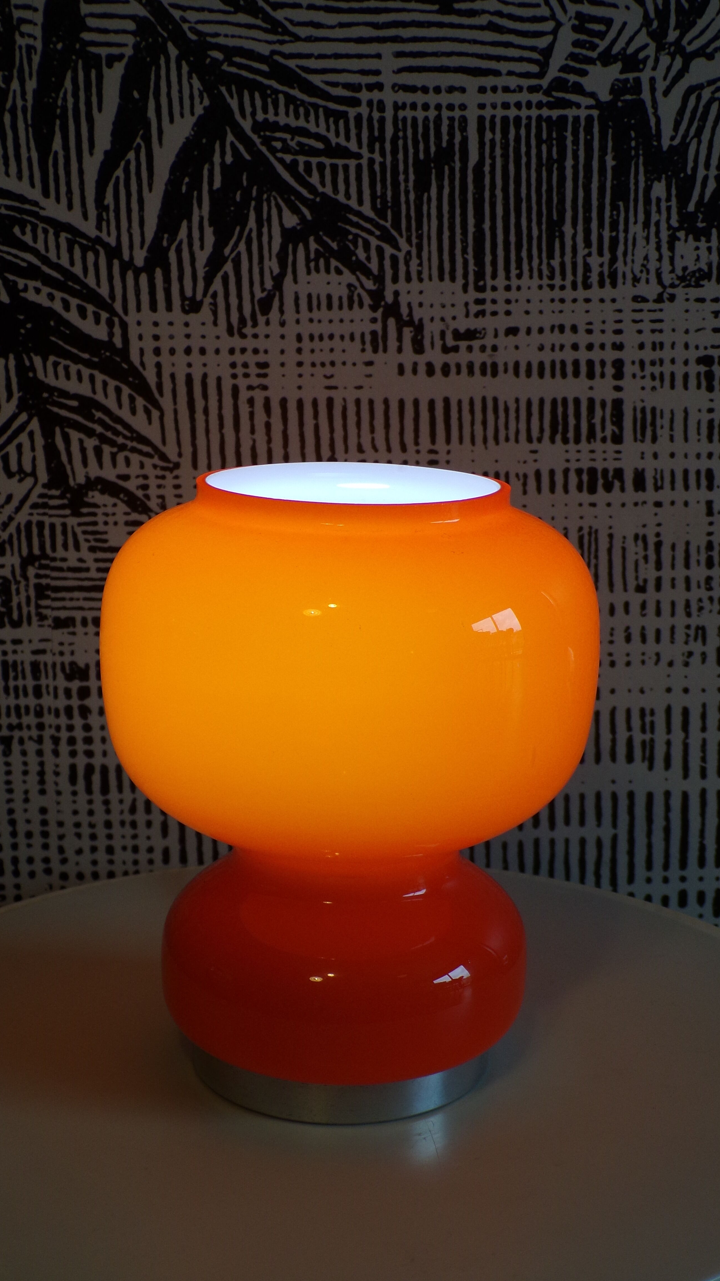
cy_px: 641
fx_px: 1561
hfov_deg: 26.0
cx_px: 369
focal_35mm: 46
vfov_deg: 44.6
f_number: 3.4
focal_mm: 7.6
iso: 80
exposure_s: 1/120
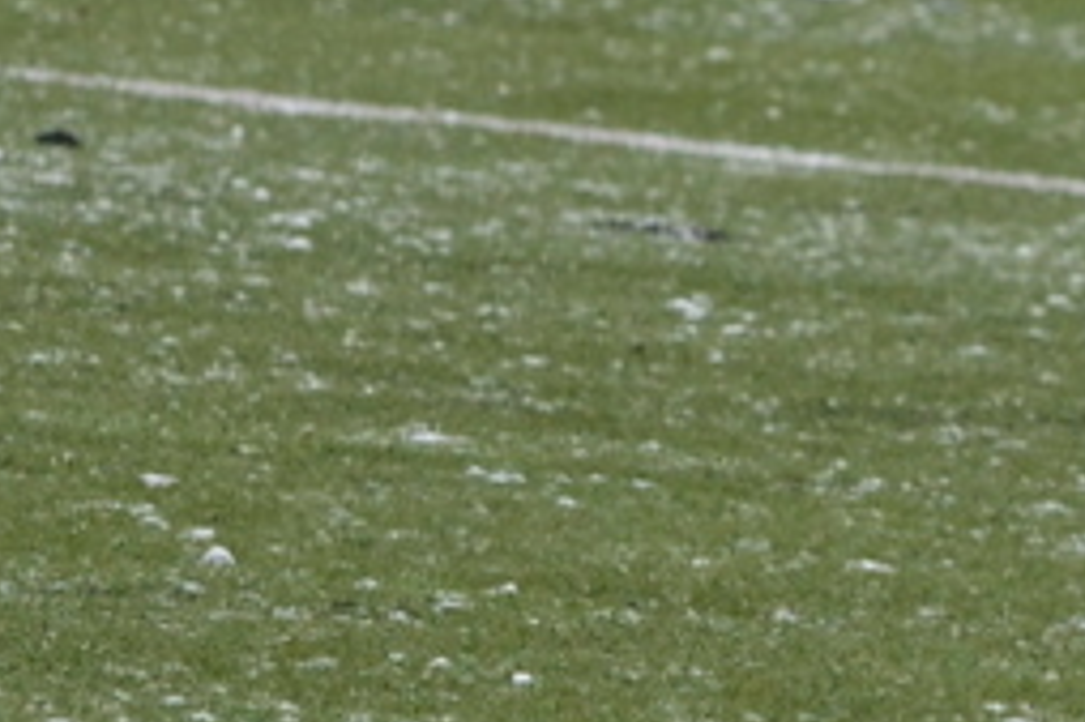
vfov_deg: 1.8
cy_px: -92
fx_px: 23462
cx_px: 1991
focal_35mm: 779
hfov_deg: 2.6
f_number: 5.6
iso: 400
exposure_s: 1/500
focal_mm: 110
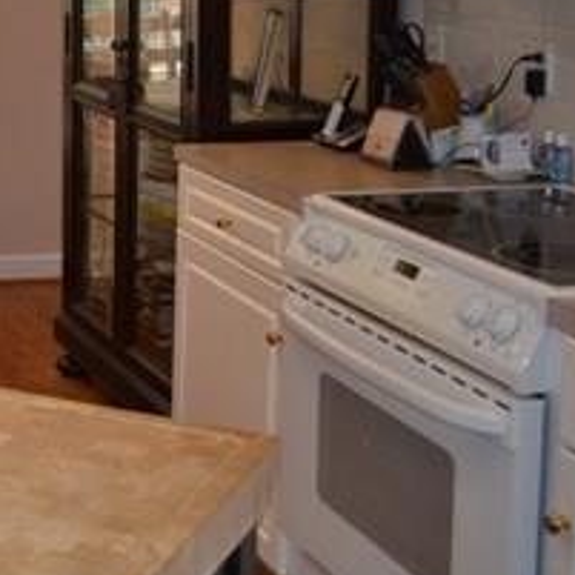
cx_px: -332
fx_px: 1372
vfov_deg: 22.9
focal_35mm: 73
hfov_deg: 19.9
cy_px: 27
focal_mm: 18
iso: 400
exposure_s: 1/80
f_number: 4
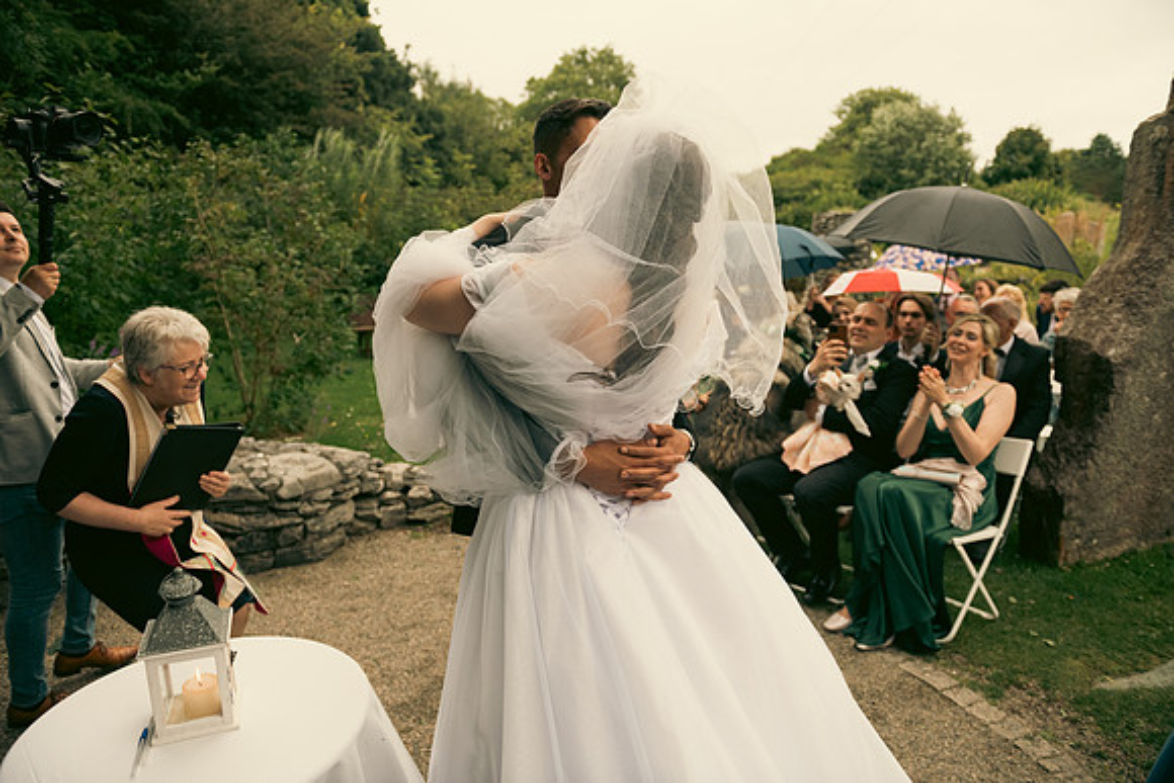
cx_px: 587
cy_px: 392
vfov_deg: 53.2
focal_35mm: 24
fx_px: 783
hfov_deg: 73.7
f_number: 3.5
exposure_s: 1/640
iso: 320
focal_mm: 24
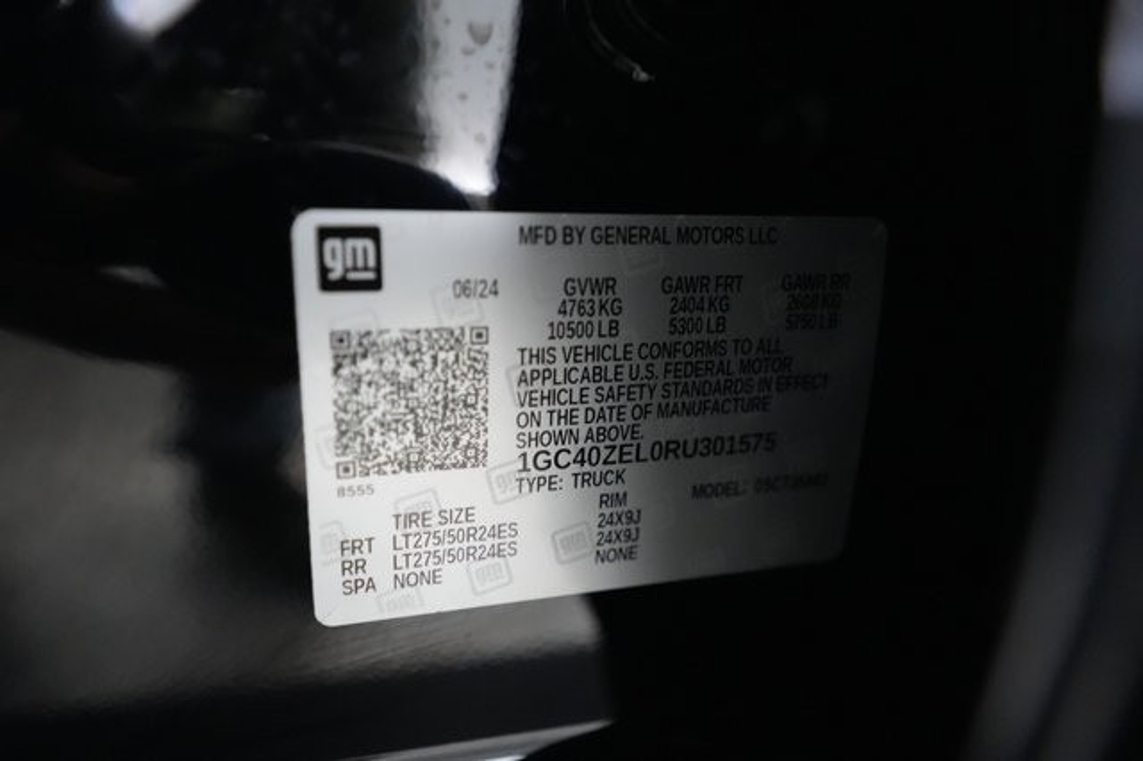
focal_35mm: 24
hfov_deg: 73.8
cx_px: 572
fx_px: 762
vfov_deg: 53.1
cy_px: 380
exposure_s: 1/80
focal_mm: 24
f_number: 2.8
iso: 12800
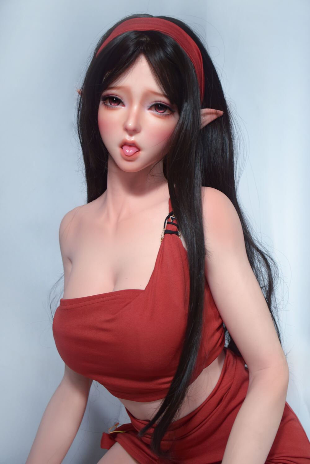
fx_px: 581
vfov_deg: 43.6
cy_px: 232
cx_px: 155
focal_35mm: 45
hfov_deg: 29.9
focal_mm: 30
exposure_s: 1/60
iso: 280
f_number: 4
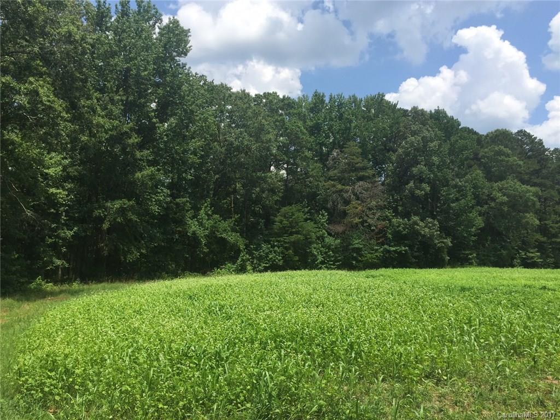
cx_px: 280
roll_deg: -1.5
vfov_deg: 48.2
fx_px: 469
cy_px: 210
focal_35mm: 29
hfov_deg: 61.7
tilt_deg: +3.3
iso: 32
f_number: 2.2
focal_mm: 4.15
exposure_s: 1/1721
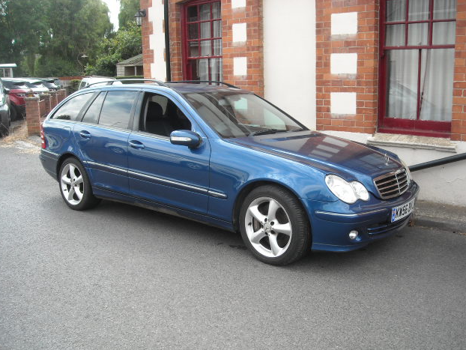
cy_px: 173
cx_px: 230
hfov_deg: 51.3
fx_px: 485
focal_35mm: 36
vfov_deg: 39.7
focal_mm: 5.7
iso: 64
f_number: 2.8
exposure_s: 1/250
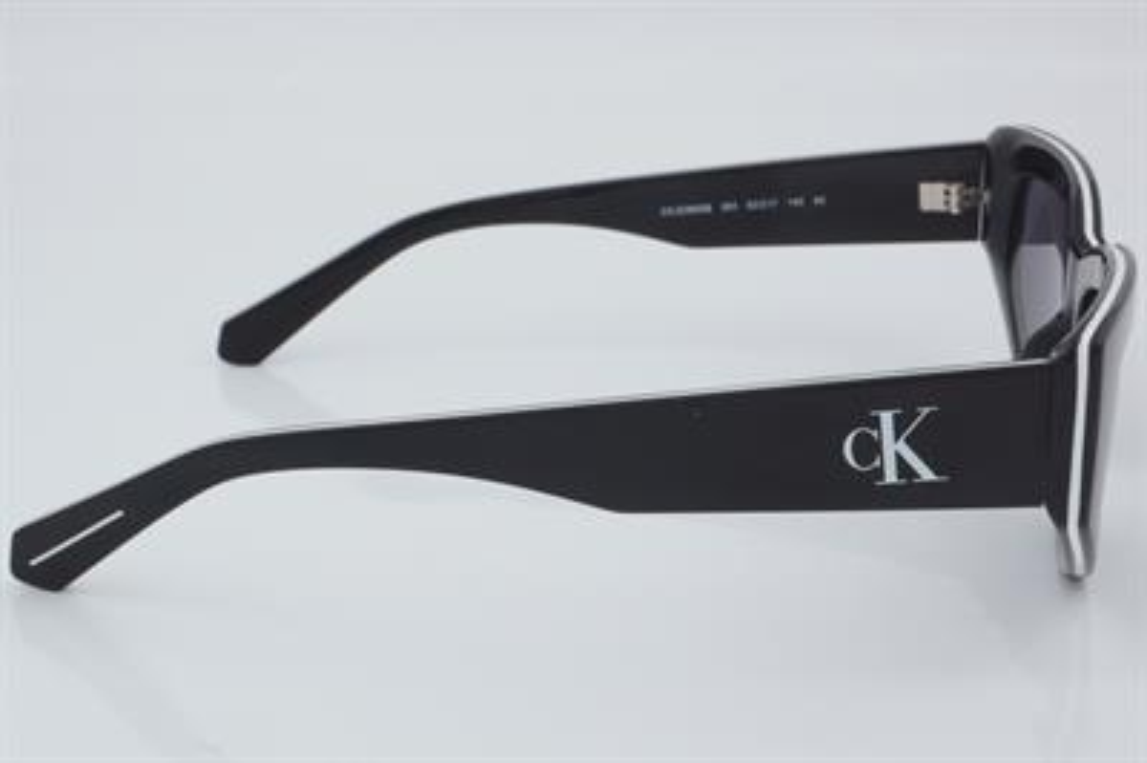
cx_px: 574
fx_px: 2388
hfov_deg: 27.0
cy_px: 382
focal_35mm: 75
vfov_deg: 18.2
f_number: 32
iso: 100
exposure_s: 1/4
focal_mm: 50
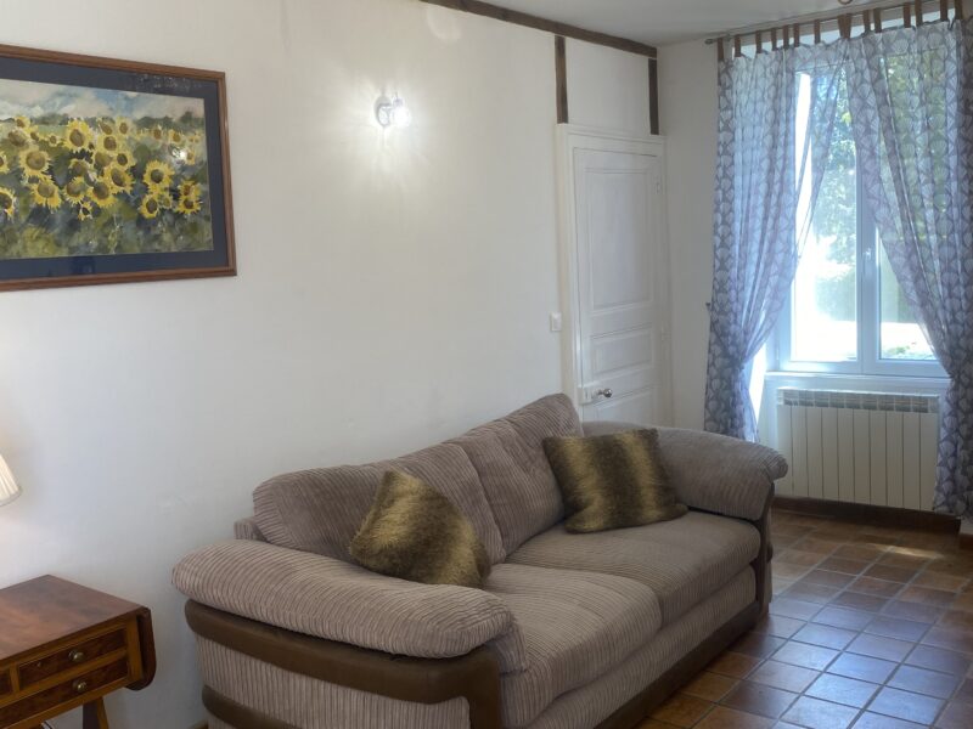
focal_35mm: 26
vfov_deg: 53.1
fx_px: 731
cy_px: 364
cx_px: 486
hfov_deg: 67.3
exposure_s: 1/100
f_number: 1.8
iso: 64
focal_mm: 4.25
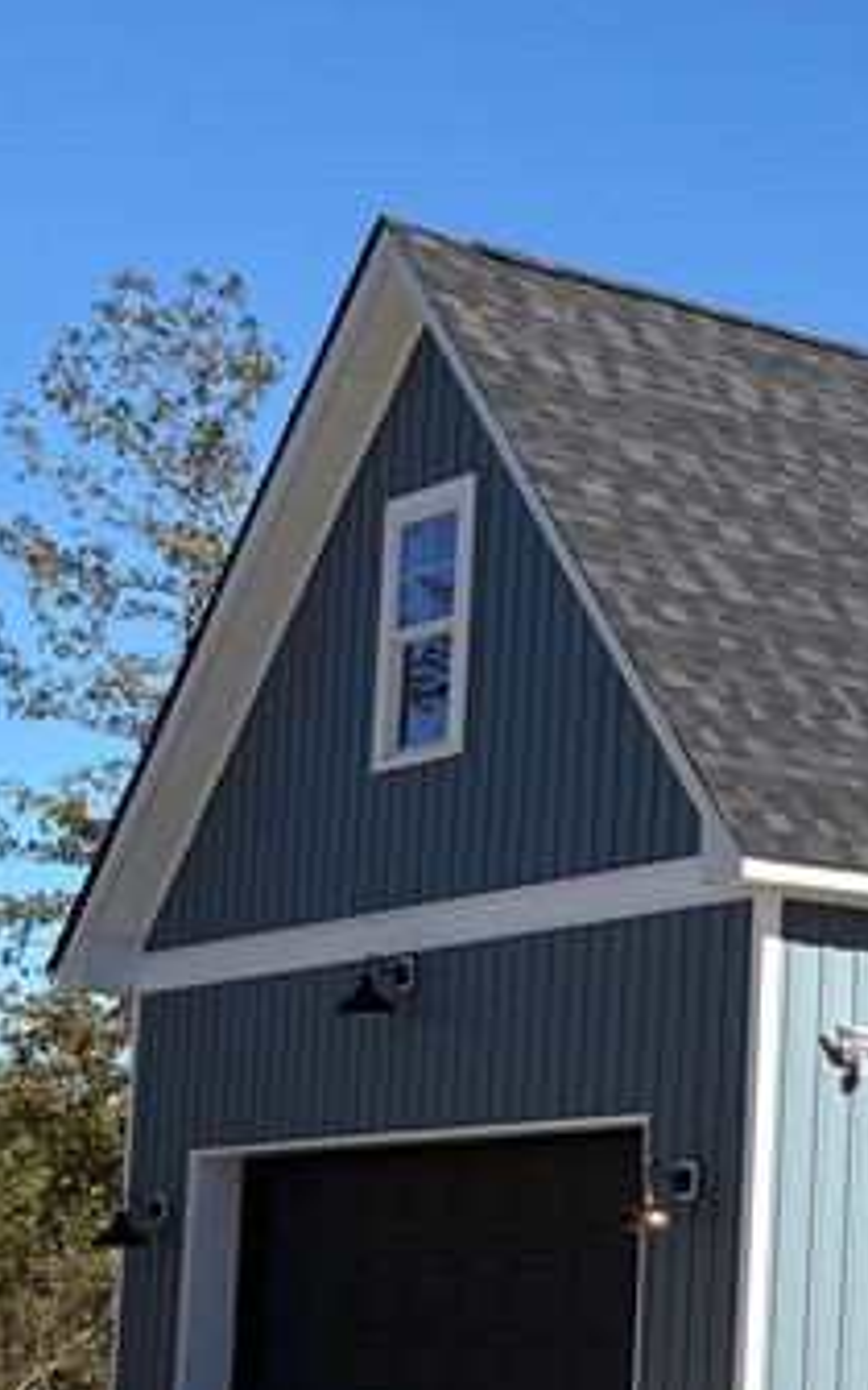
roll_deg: +0.1
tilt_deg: +7.4
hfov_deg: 13.3
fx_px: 3179
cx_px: 1744
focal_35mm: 84
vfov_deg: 24.5
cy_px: 985
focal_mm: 5.96
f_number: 1.6
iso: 50
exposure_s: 1/2985
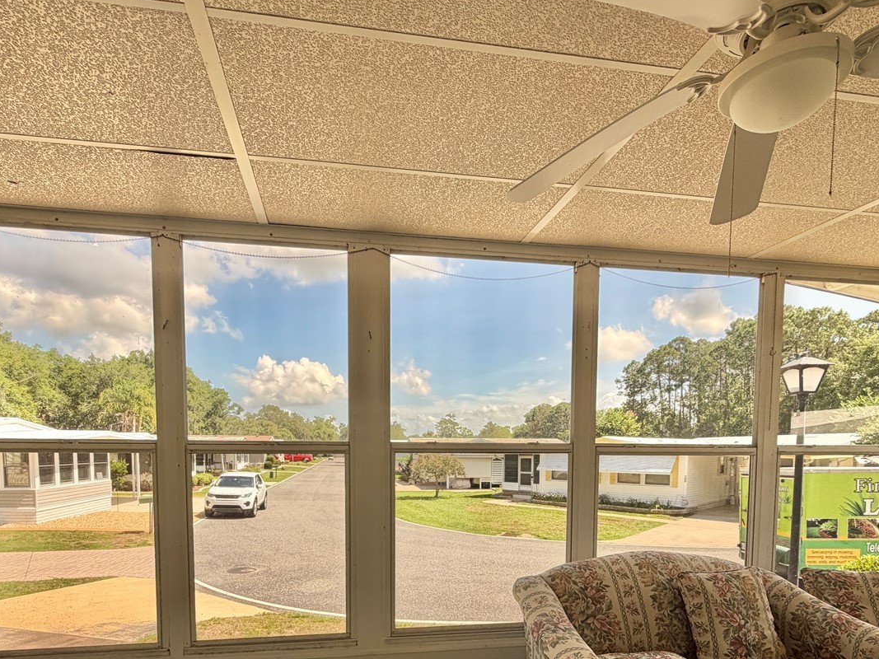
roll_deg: -0.5
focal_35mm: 21
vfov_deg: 60.5
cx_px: 419
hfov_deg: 78.9
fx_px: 533
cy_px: 482
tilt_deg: -3.3
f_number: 2.2
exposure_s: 1/502
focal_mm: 2.22
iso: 50
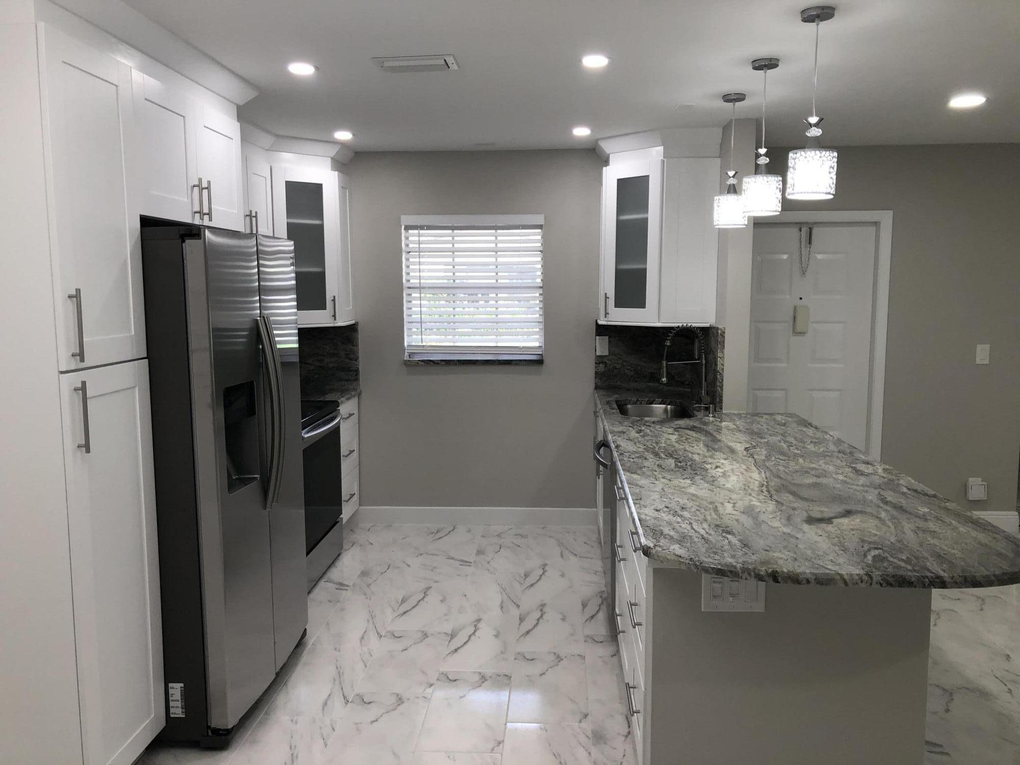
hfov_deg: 63.4
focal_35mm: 28
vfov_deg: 49.7
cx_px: 510
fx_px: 825
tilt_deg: -7.5
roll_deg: +0.0
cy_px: 382
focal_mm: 3.99
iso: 64
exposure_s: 1/120
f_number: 1.8
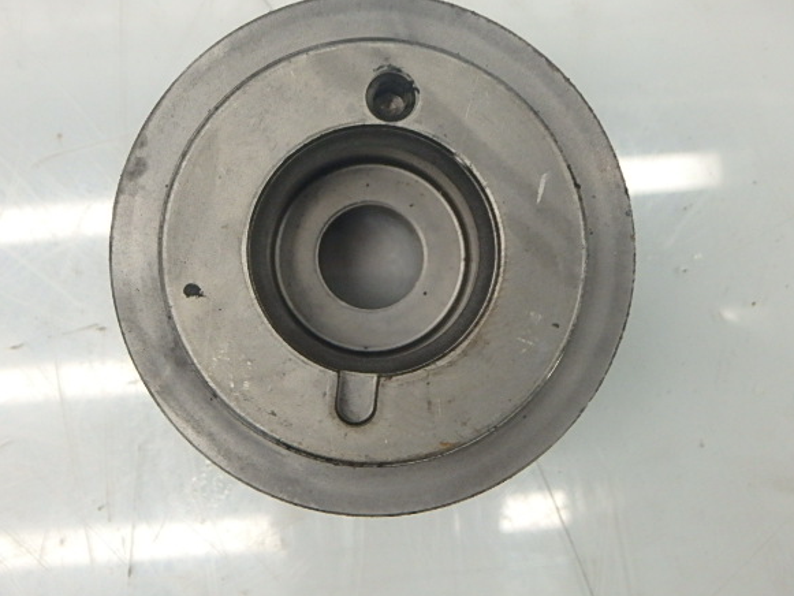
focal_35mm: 54
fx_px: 1239
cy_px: 293
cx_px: 369
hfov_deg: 35.5
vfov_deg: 27.0
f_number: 5.2
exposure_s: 1/60
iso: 500
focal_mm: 8.7
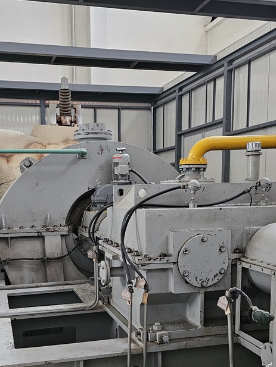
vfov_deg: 45.2
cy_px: 241
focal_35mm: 41
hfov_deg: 35.0
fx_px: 436
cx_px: 112
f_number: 1.7
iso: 500
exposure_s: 1/100
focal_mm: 6.3
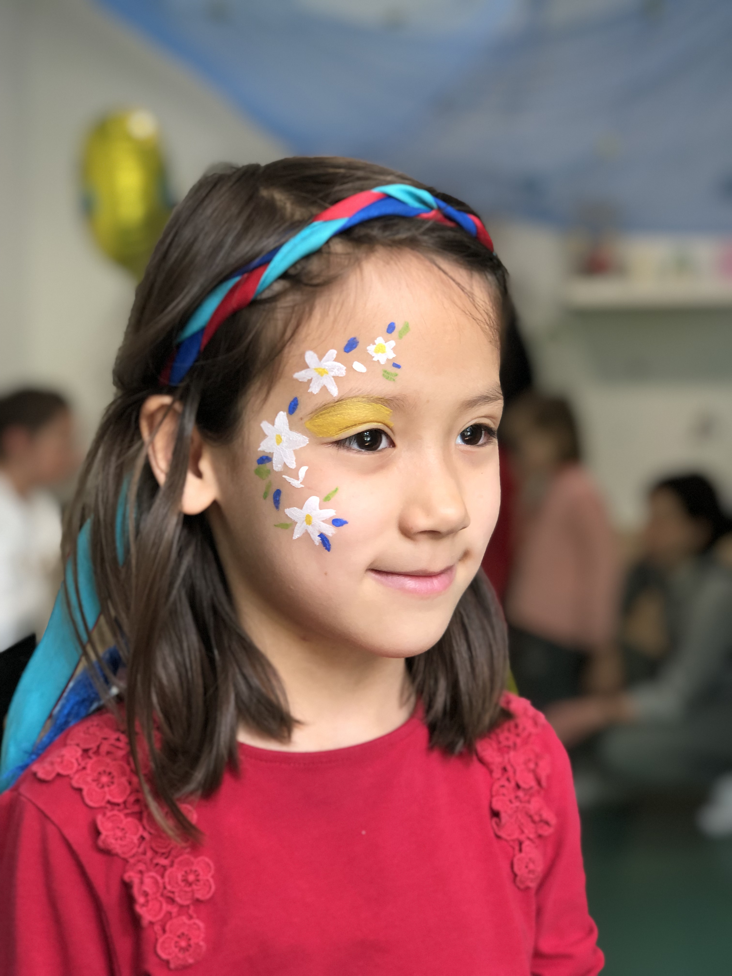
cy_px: 488
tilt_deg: -1.0
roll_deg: +0.7
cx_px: 366
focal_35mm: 52
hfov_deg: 28.0
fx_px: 1466
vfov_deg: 36.8
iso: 50
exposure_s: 1/50
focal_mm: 6
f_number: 2.4
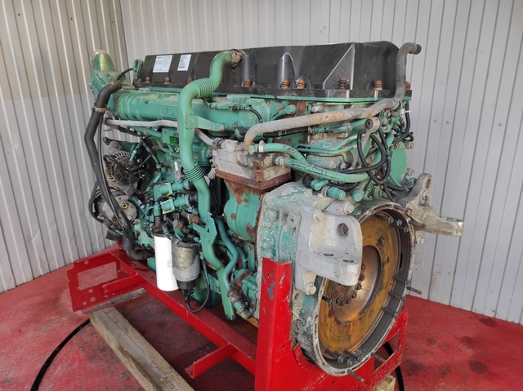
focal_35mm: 25
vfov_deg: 54.8
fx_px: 377
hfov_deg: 69.4
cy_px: 196
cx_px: 262
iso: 113
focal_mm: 5.43
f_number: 1.89
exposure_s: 1/100
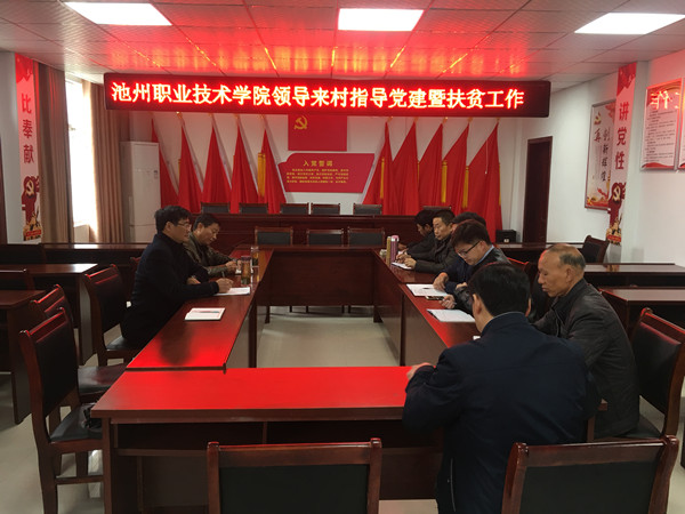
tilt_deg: -7.7
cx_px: 342
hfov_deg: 61.7
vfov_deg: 48.2
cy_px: 257
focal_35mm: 29
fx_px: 574
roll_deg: -1.8
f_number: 2.2
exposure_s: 1/17
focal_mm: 4.15
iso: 32
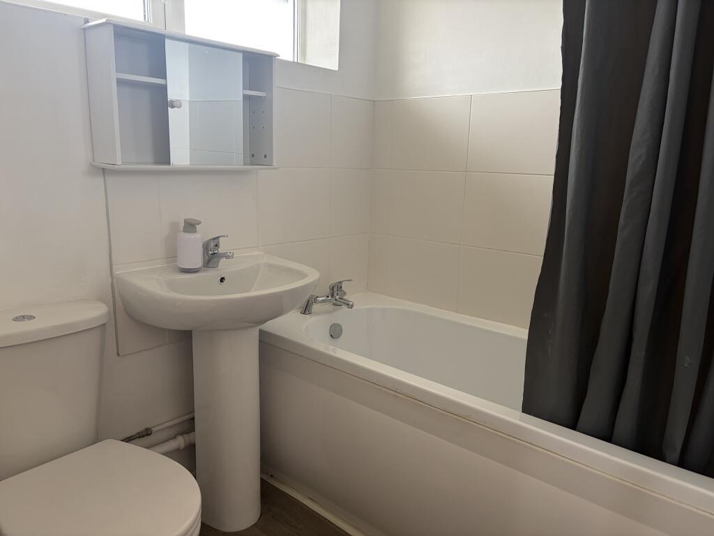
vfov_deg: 53.1
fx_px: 536
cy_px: 268
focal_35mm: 26
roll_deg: -1.6
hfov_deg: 67.3
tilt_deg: -12.4
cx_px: 357
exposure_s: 1/50
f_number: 1.6
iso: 125
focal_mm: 5.96
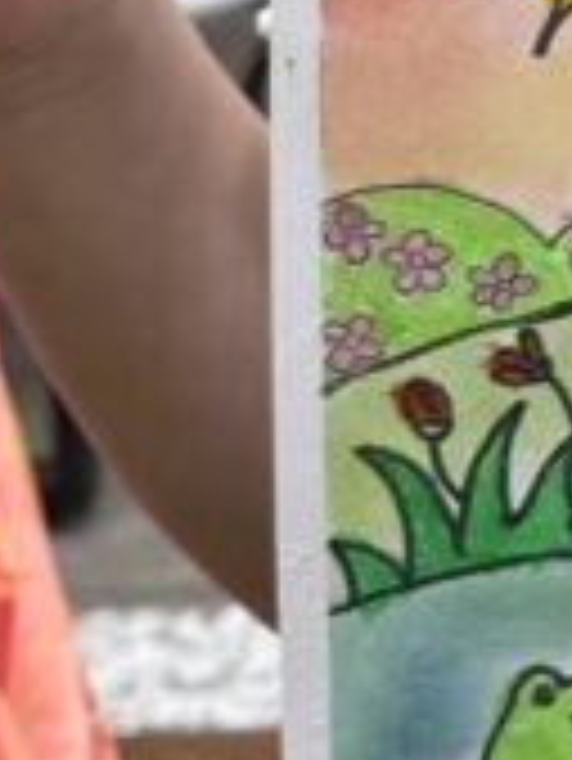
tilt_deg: -14.2
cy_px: -193
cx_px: 1482
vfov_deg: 13.4
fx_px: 3125
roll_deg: -3.1
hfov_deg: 9.1
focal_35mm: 142
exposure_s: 1/100
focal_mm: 6.76
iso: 80
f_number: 1.78
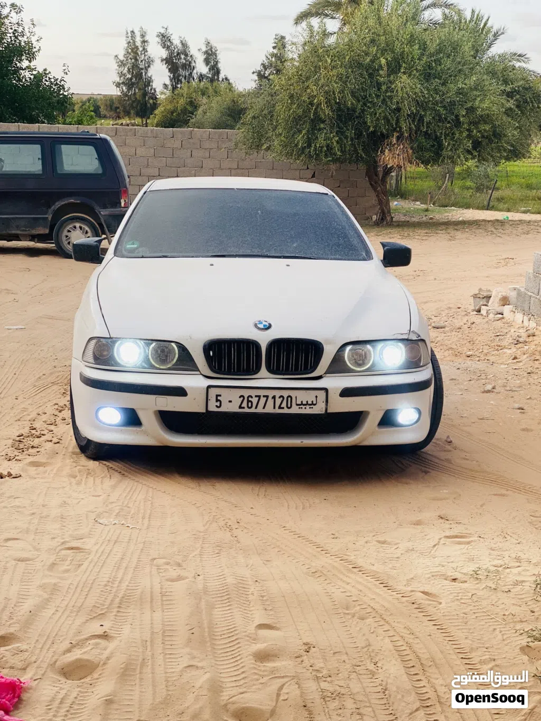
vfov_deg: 36.8
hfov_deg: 28.0
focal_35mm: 52
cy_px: 360
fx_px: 1083
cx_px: 270
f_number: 2
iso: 25
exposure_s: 1/122
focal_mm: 6
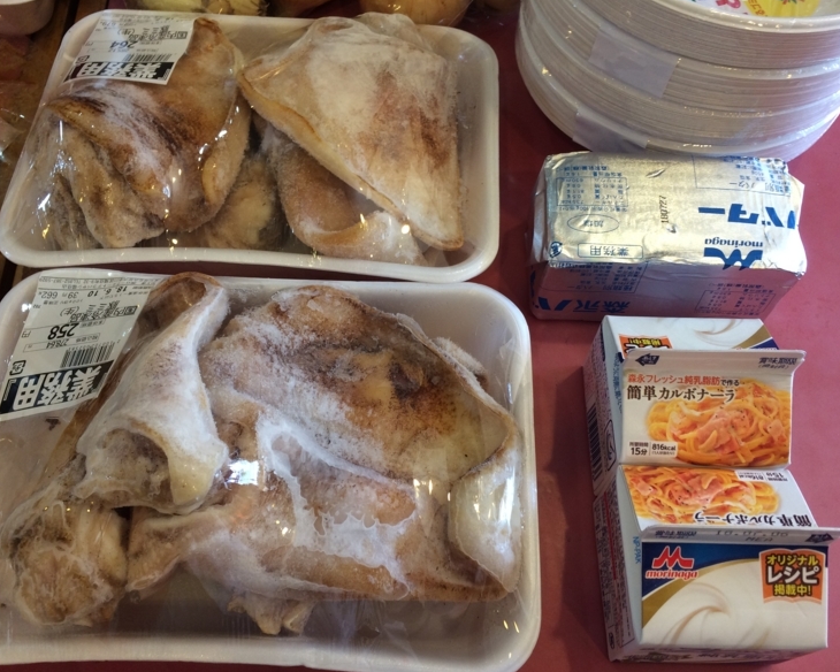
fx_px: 771
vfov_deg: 47.1
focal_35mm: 31
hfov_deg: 57.2
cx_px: 429
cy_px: 336
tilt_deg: -63.3
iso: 64
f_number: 2.2
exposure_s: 1/30
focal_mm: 4.15
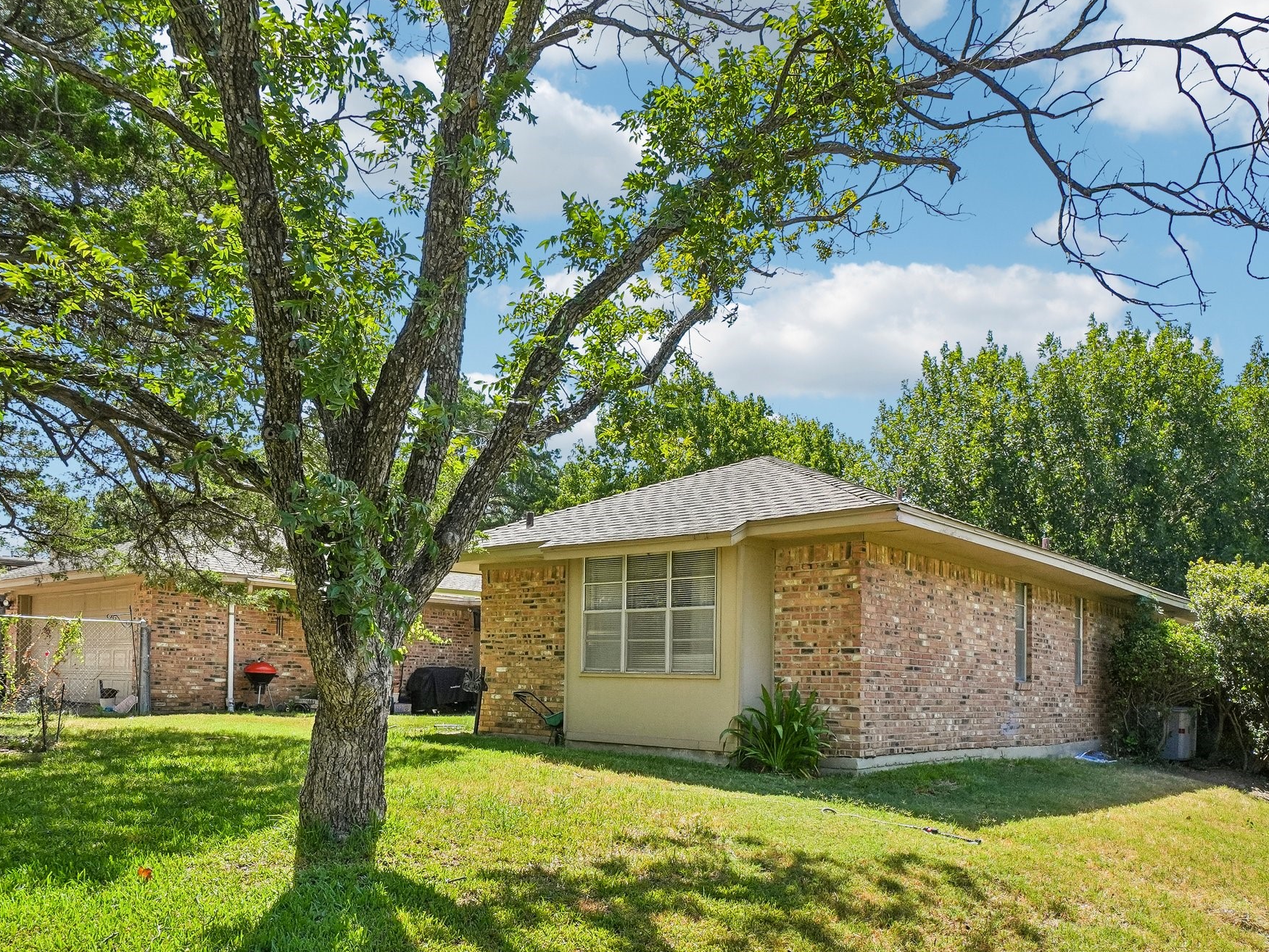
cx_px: 574
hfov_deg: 65.2
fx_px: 990
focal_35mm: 27
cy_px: 480
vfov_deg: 51.4
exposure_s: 1/640
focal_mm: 16
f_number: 8
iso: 400
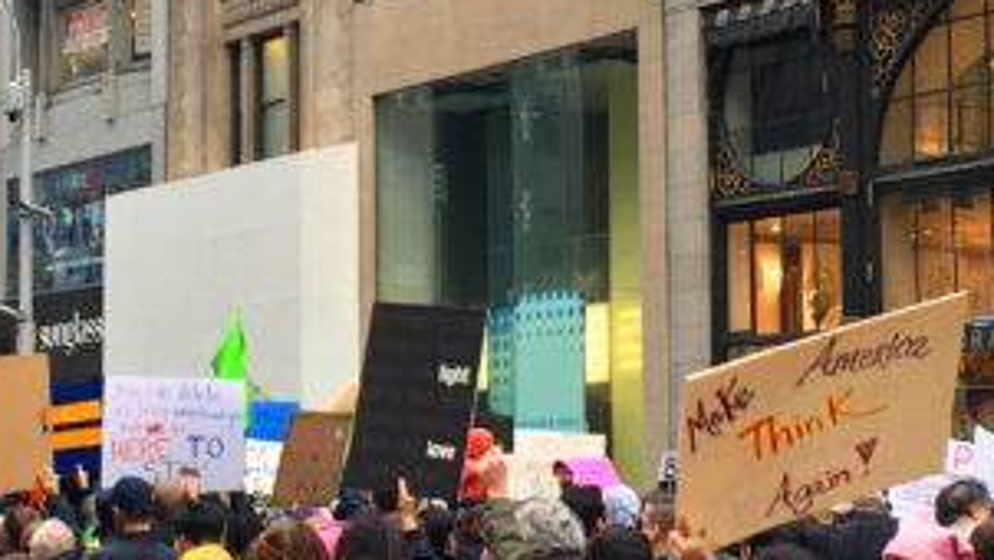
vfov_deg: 11.3
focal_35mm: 107
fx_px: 2821
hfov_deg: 19.8
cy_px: 224
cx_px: 217
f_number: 2.2
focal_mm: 4.15
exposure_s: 1/40
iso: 25
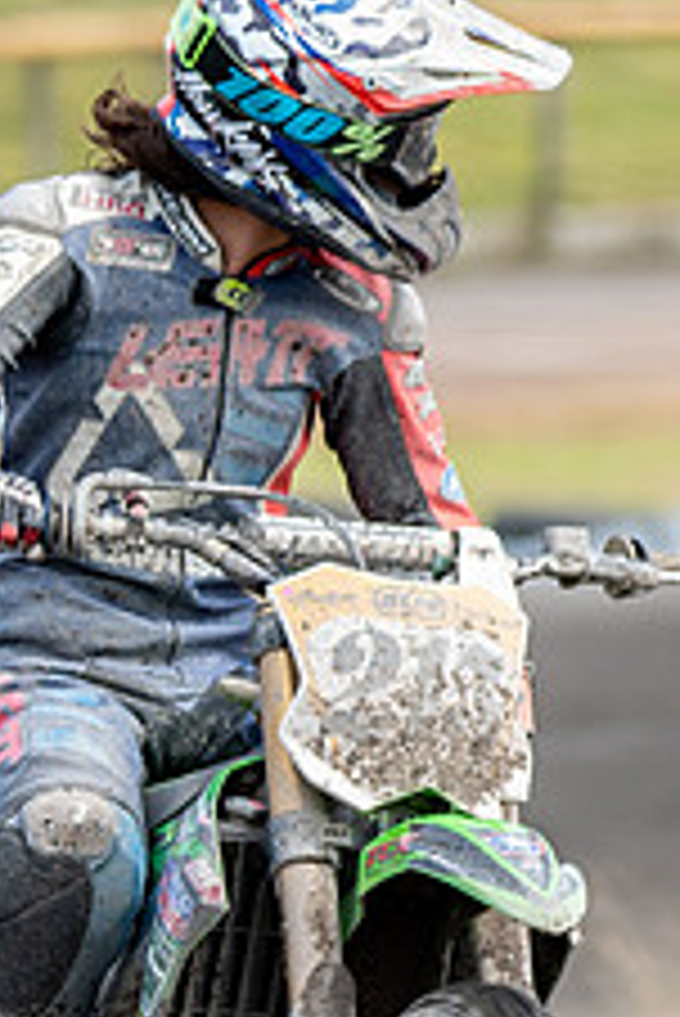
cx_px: 153
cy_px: 819
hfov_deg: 1.1
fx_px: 35614
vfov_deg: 1.6
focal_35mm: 1259
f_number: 5.6
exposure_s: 1/400
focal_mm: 310
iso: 200
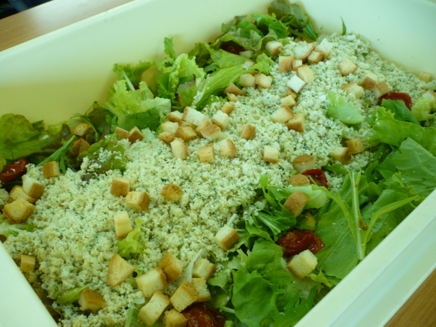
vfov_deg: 40.7
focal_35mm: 35
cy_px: 164
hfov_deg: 52.6
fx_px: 441
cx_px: 218
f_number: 2.8
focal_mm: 5.8
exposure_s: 1/30
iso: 125
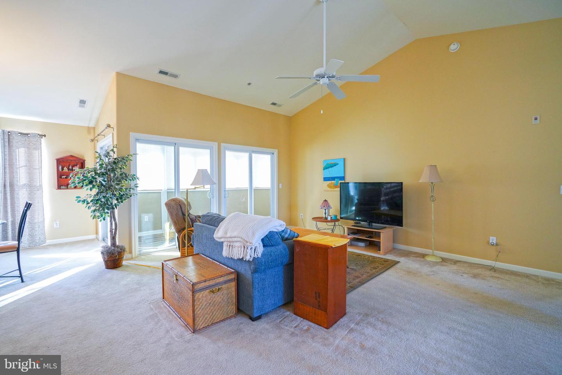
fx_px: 250
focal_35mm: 16
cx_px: 281
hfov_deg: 96.7
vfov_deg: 73.7
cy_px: 188
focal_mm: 16
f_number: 4
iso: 1000
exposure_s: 1/160
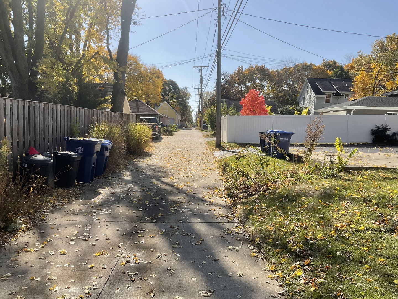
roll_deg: -1.5
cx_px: 199
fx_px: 333
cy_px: 150
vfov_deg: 48.2
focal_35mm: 29
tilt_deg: -4.2
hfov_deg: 61.7
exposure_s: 1/1848
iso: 16
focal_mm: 3
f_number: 1.8
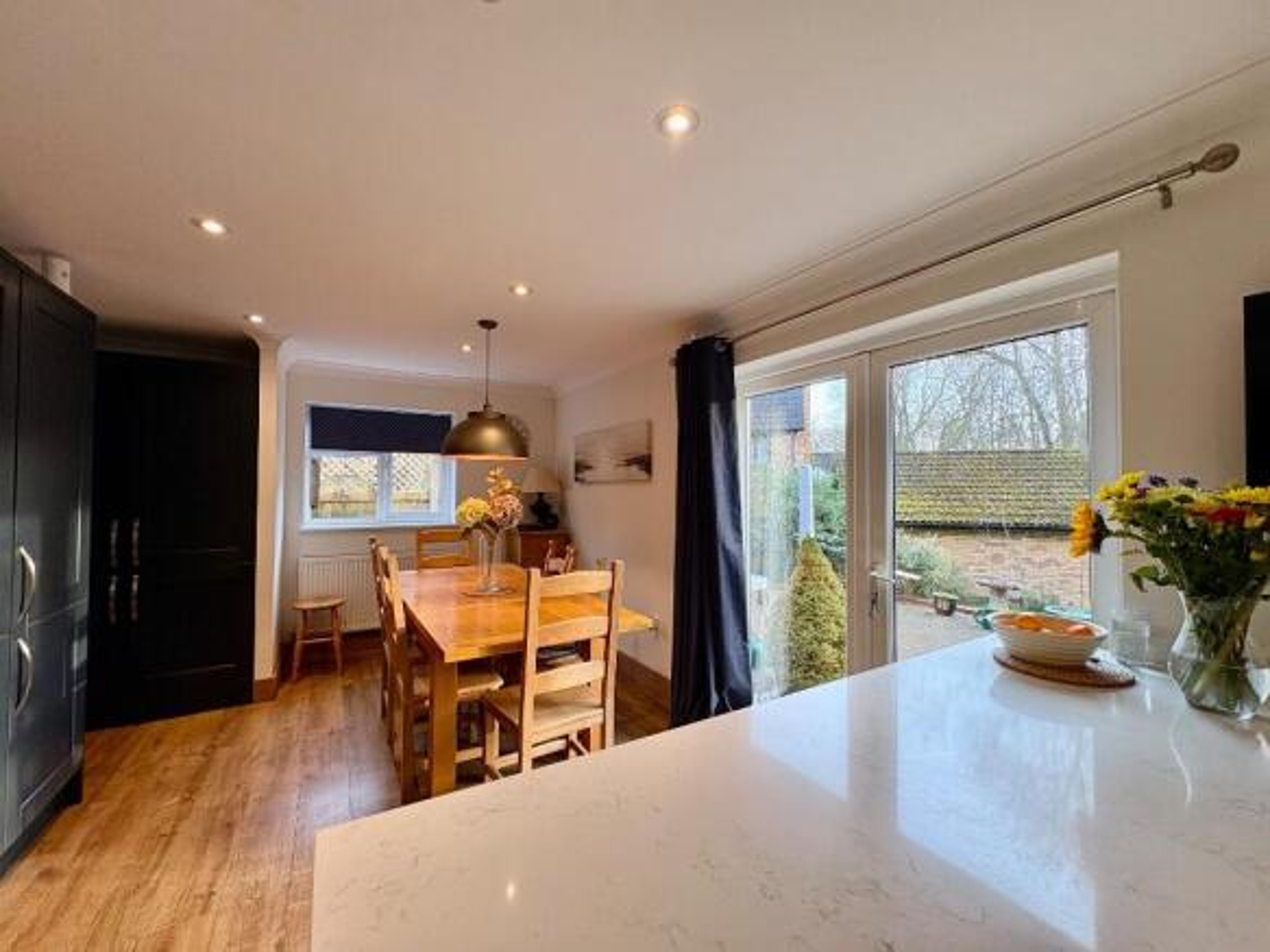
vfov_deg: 85.7
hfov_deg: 102.1
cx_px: 635
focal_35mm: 14
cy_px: 476
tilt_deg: +2.2
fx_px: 514
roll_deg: -0.1
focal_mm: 2.22
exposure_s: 1/50
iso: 125
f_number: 2.2
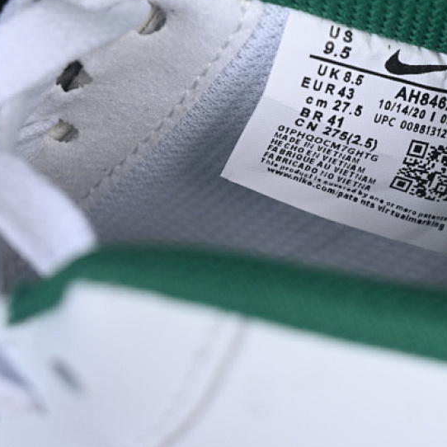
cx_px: 387
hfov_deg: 13.6
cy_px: 153
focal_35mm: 127
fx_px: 1855
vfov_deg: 13.7
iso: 160
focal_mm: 50
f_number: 7.1
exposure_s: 1/80
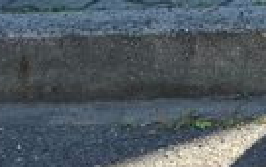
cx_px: 471
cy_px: -363
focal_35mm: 184
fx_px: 1334
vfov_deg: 6.4
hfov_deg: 10.7
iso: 16
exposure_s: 1/180
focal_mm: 6.3
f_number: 1.7
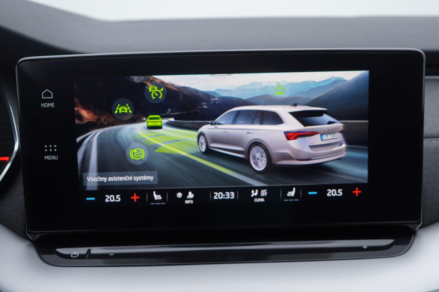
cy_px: 146
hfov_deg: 53.1
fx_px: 439
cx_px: 220
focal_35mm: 36
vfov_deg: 36.9
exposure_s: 1/50
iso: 125
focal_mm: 24
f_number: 3.2
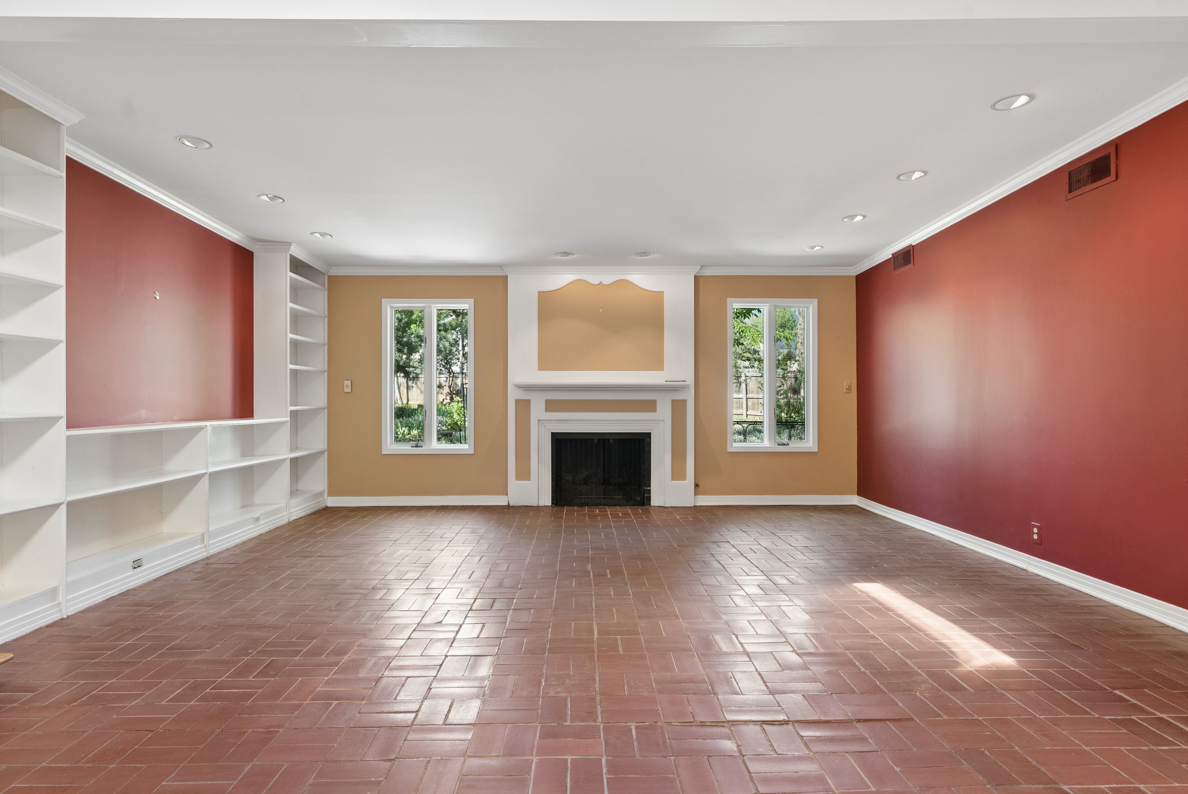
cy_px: 397
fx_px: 693
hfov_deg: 81.2
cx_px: 594
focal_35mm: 21
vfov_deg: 59.6
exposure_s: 1/25
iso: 800
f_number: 8
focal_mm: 21
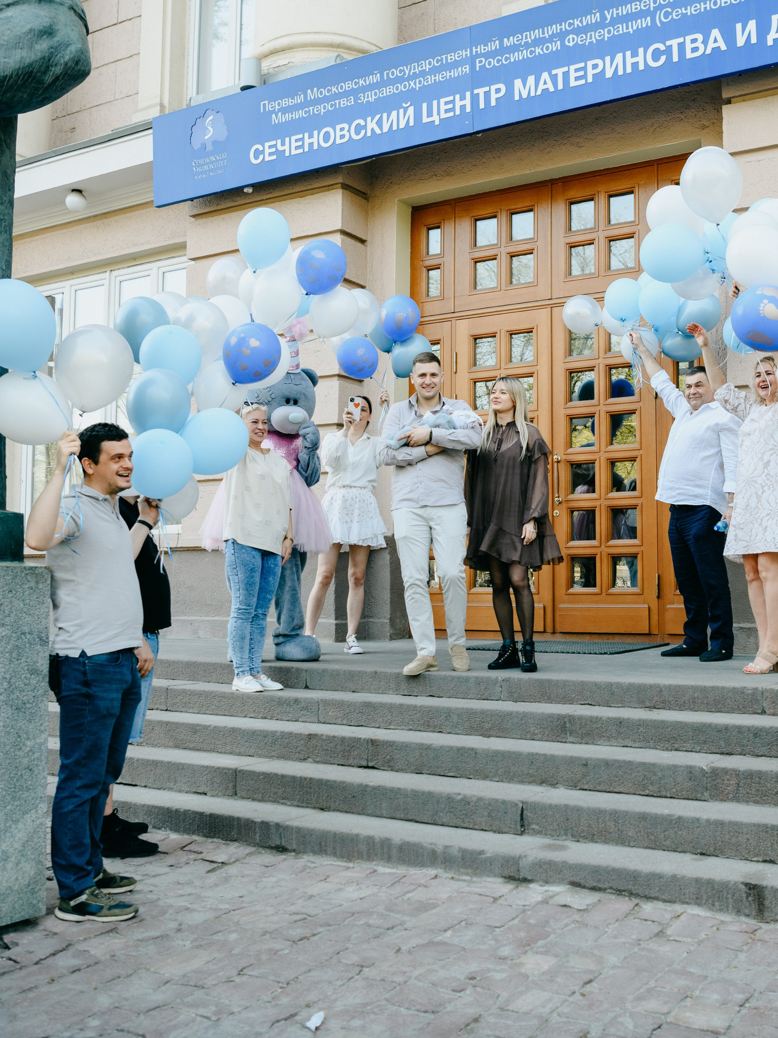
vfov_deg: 49.0
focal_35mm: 38
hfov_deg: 37.4
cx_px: 508
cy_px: 514
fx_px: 1139
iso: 320
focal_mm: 26
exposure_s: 1/400
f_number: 4
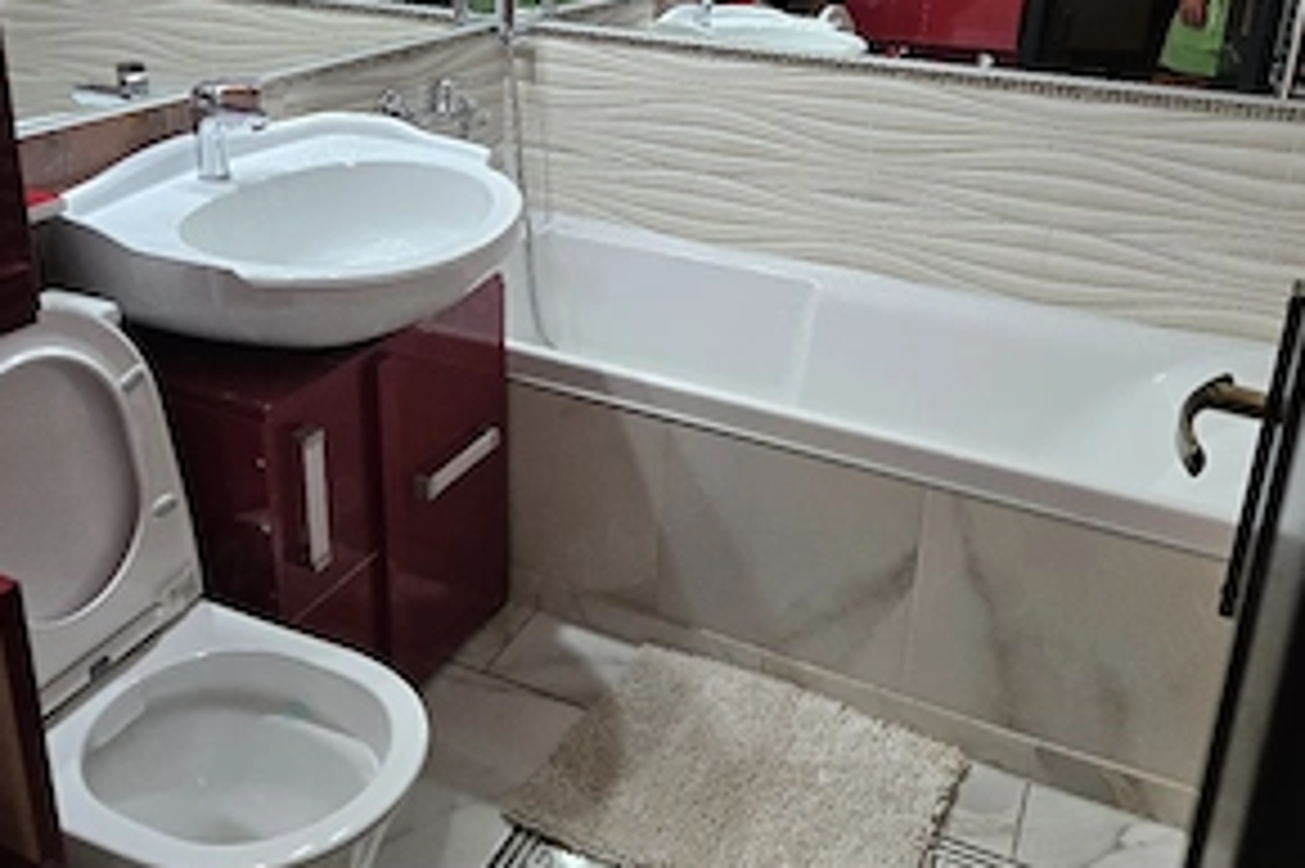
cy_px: 283
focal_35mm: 33
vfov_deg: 39.4
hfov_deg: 57.2
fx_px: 1196
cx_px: 657
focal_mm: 5.4
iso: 160
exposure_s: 1/101
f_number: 1.8
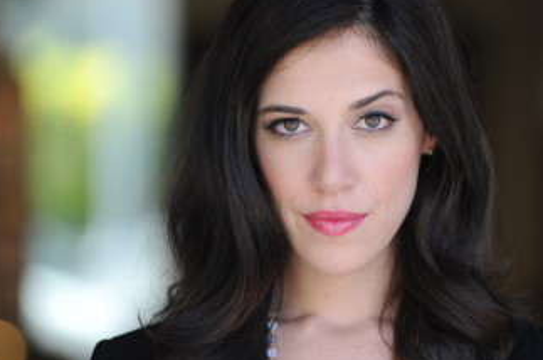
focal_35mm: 279
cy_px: 218
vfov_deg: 4.9
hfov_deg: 7.4
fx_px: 4200
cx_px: 366
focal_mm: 200
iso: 400
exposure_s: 1/320
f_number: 2.8
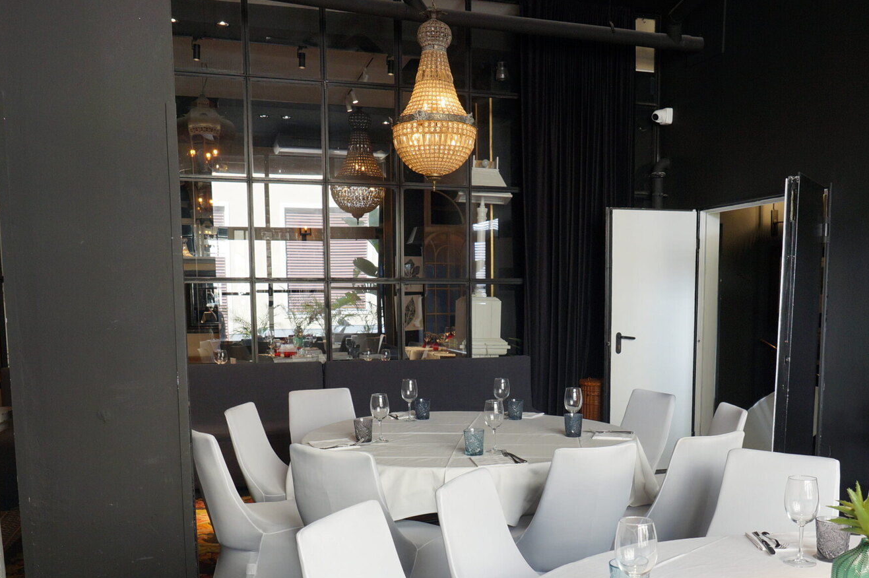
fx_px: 844
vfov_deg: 37.2
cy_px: 404
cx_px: 483
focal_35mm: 35
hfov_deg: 54.3
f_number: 4
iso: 250
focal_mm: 16
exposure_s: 1/60
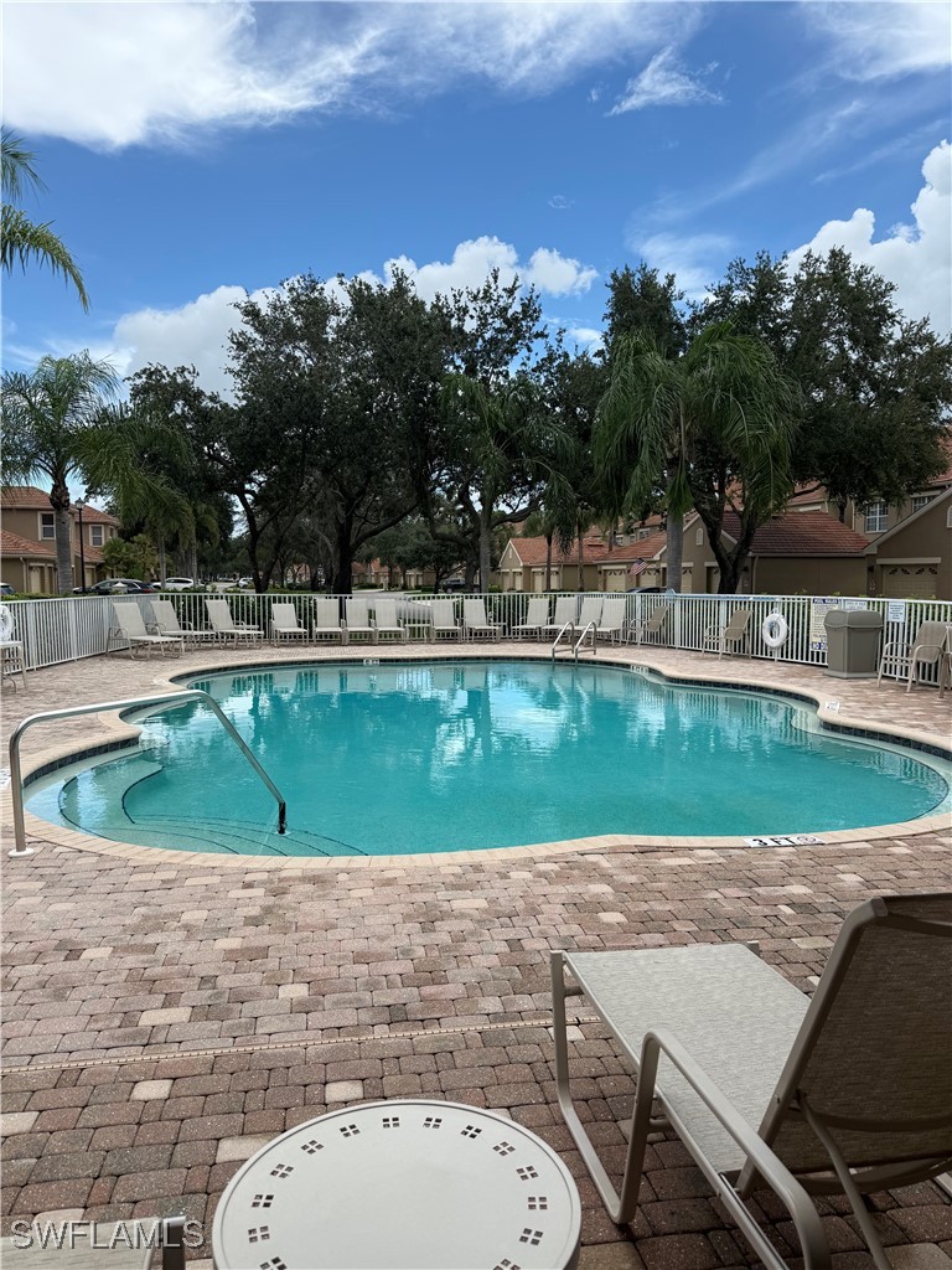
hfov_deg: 56.8
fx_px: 880
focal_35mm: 24
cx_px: 476
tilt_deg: -4.3
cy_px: 635
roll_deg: -0.5
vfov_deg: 71.6
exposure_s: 1/2801
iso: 80
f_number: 1.78
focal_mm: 6.76
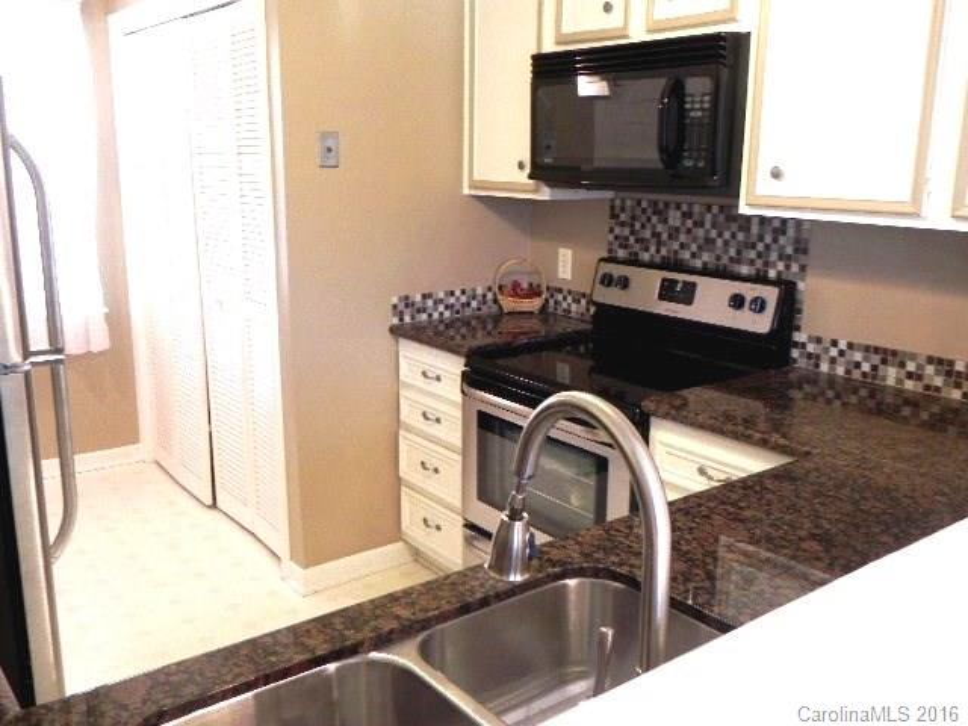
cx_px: 484
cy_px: 363
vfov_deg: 42.9
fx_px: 923
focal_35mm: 33
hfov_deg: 55.4
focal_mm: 5.9
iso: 353
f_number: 2.8
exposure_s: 1/30
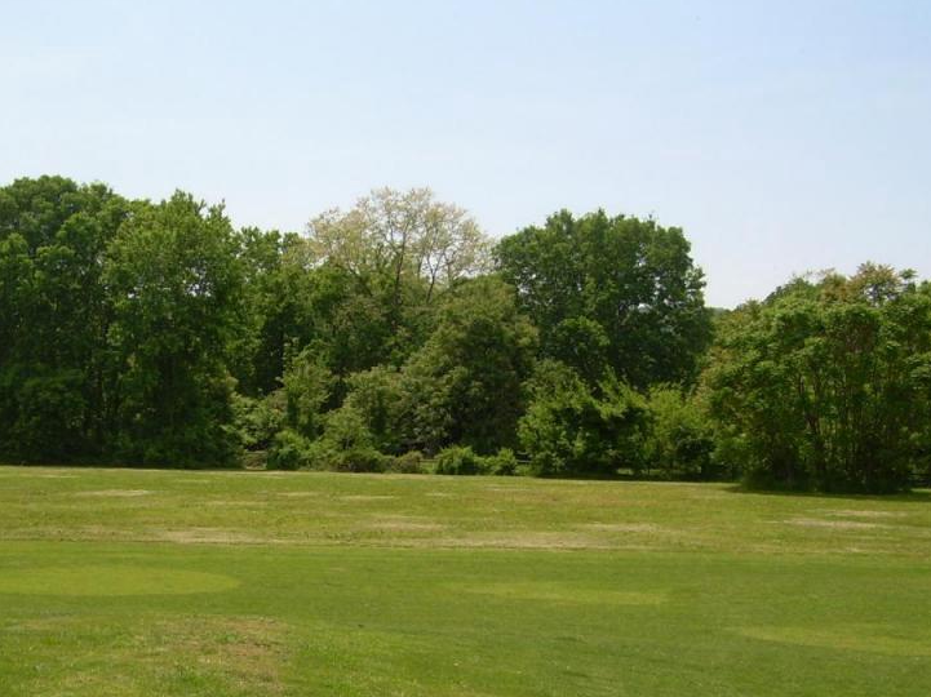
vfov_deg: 26.8
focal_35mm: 54
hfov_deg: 35.2
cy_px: 490
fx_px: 1452
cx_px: 309
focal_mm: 6.3
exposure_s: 1/386
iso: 50
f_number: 4.6
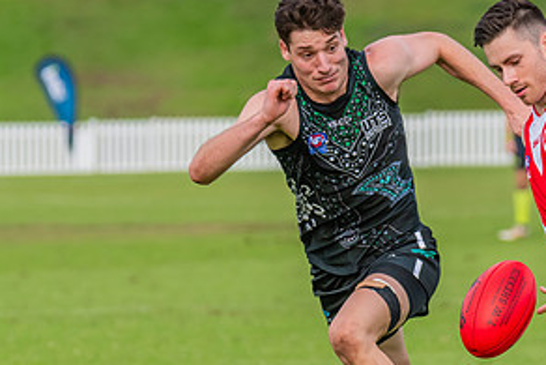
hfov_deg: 3.7
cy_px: 226
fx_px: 8421
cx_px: 550
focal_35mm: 555
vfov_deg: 2.5
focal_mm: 240
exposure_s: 1/1600
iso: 800
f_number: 6.3
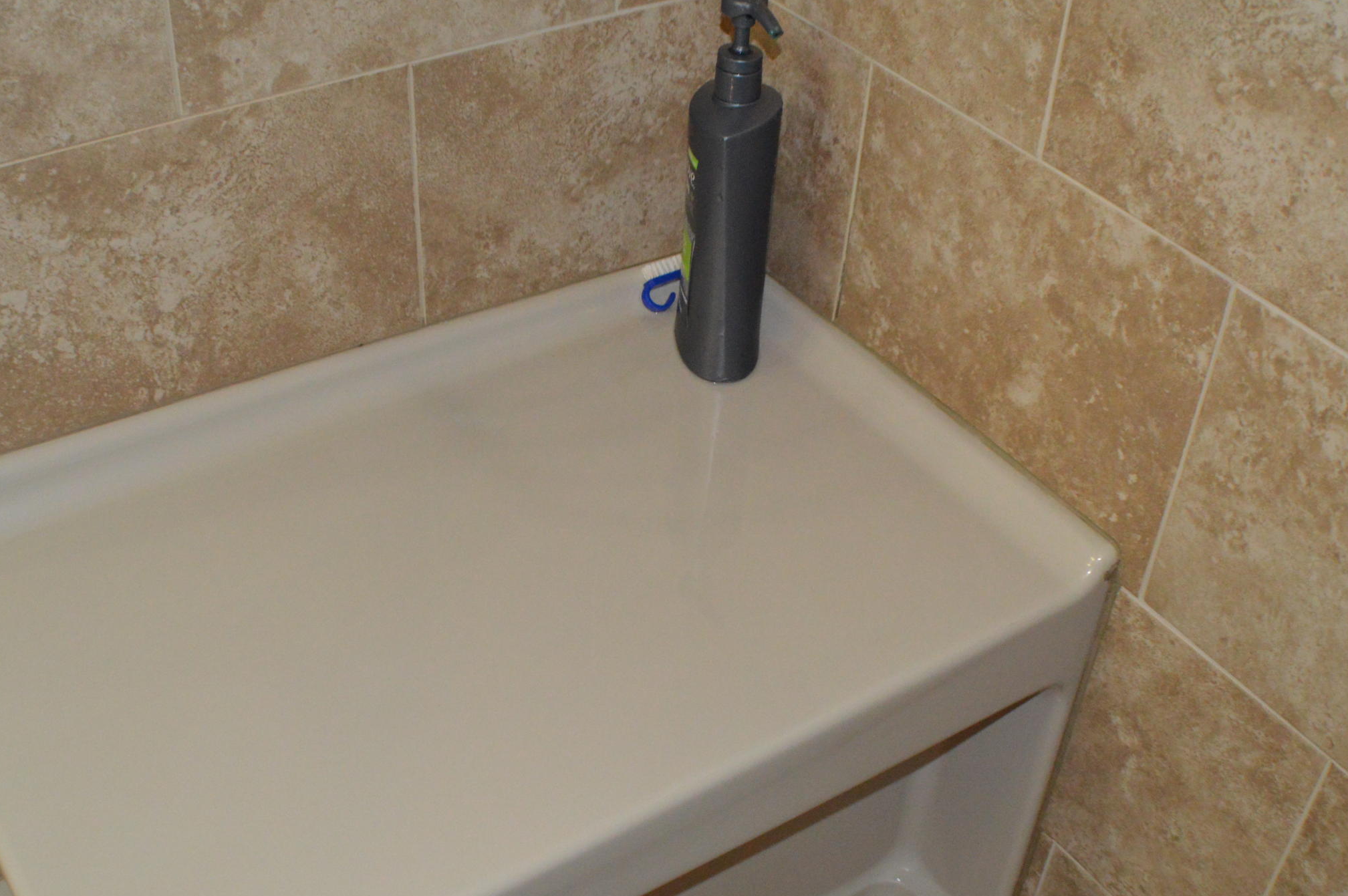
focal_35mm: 58
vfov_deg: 23.3
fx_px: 2170
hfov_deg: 34.5
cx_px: 624
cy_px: 476
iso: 2000
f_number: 4.2
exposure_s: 1/60
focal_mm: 26
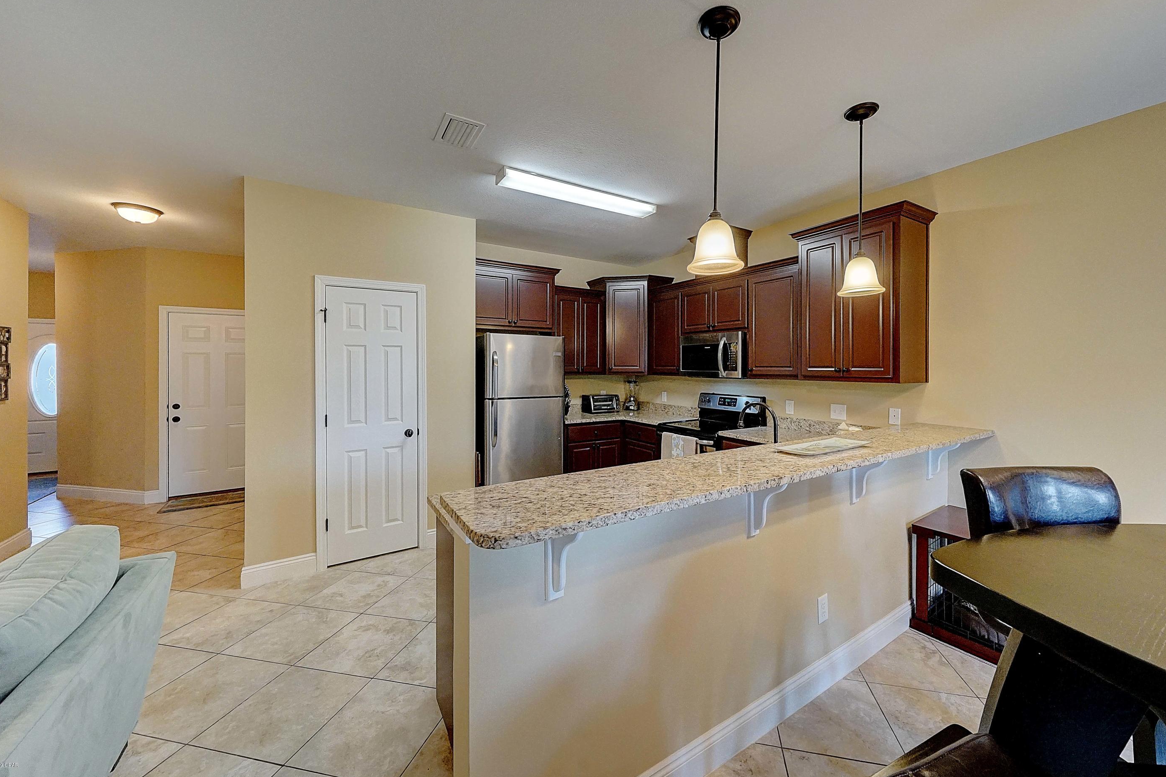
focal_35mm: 13
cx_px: 616
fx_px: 421
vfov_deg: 85.4
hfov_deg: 108.2
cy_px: 370
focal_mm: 12
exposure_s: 1/60
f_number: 8
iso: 1600
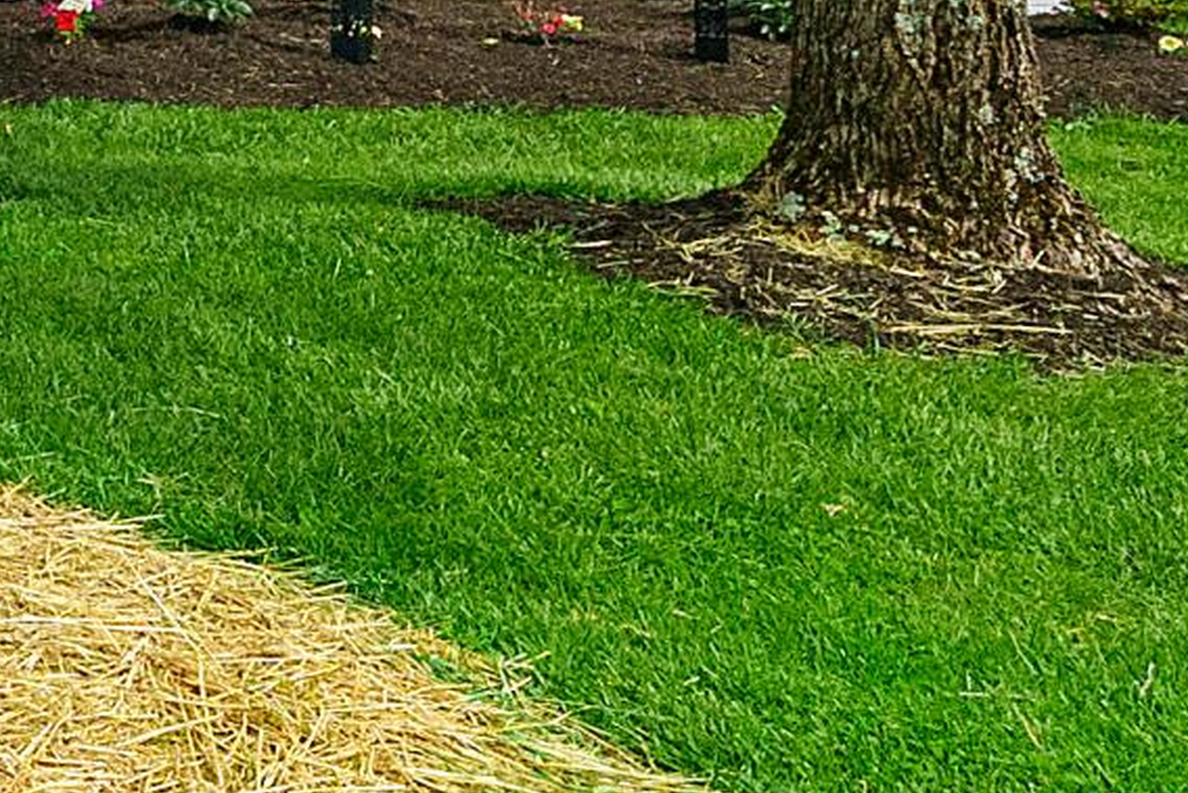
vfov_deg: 16.6
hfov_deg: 17.3
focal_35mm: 74
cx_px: -1334
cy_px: -434
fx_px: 2442
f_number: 9
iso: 800
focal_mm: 14
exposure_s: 1/1250
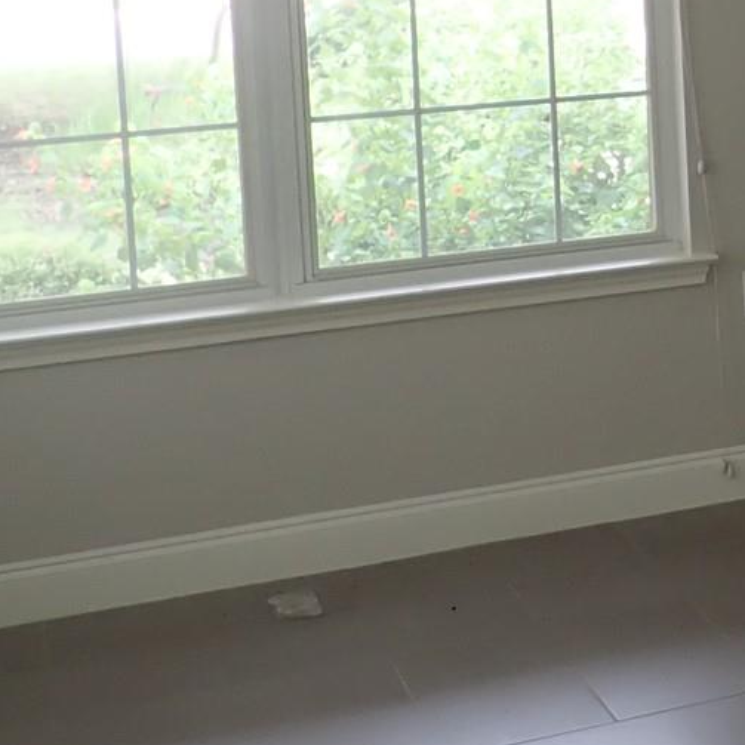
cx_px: 1157
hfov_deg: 17.2
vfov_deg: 18.7
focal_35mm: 90
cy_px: -39
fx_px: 2191
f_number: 2
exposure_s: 1/60
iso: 100
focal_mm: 4.5
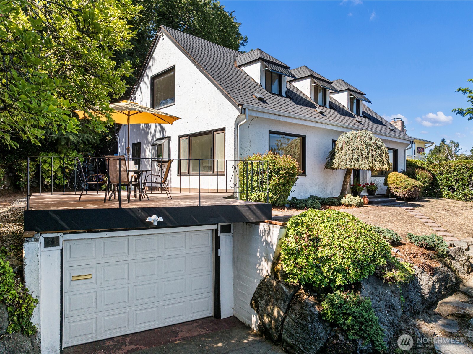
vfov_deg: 56.7
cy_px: 177
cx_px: 236
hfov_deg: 71.6
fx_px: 328
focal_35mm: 24
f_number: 2.8
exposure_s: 1/1000
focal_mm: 12.29
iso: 240
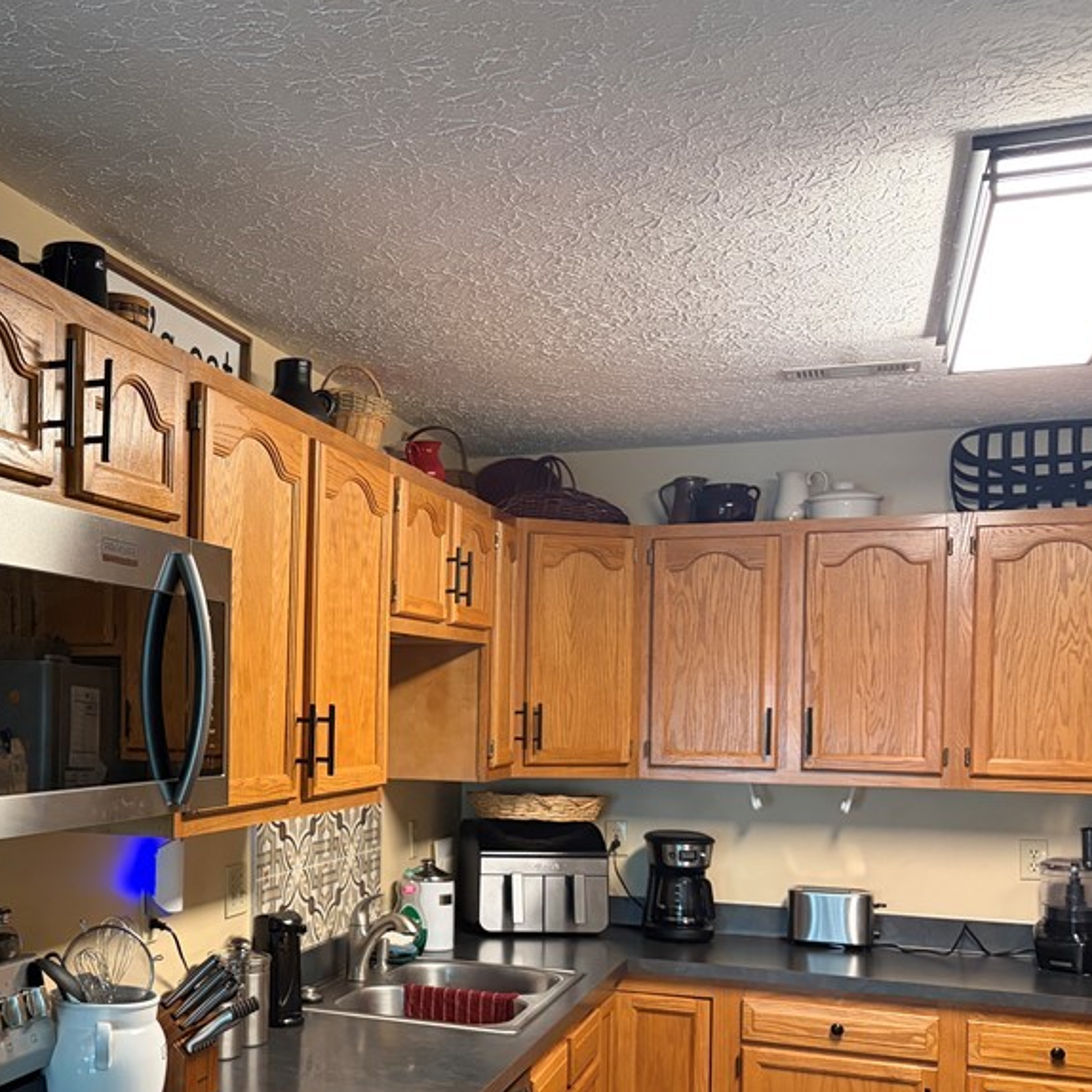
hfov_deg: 38.5
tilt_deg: -0.1
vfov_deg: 40.5
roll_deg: -0.7
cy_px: 715
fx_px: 1463
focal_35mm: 41
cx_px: 141
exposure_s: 1/60
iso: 320
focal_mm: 5.96
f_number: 1.6
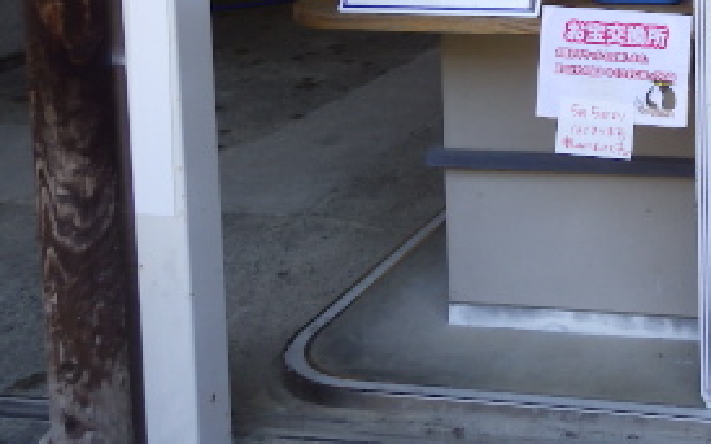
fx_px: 1201
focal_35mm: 62
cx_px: 804
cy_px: -148
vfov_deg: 19.2
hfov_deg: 29.4
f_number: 2.8
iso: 125
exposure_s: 1/200
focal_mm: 4.5
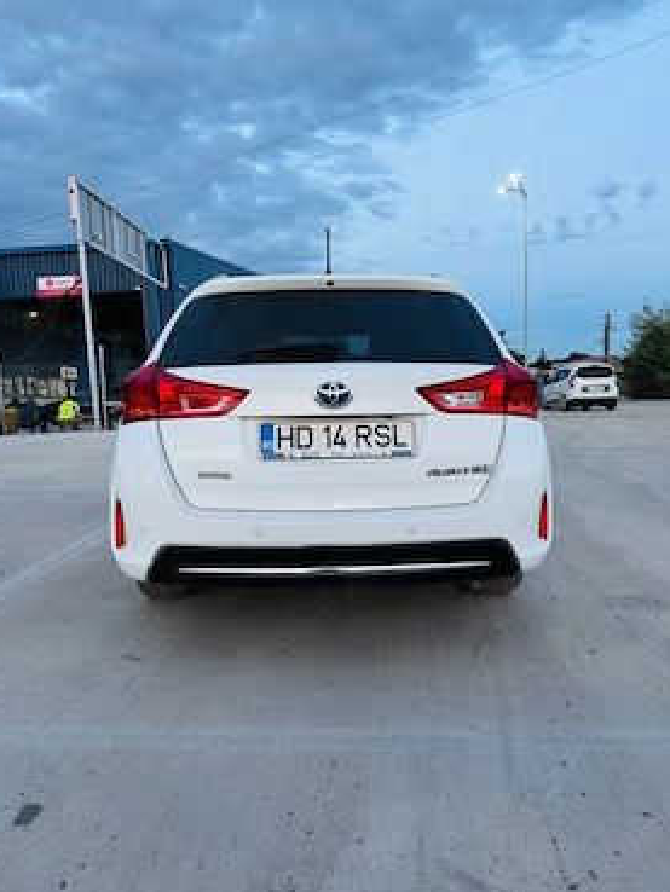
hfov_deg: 53.1
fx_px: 671
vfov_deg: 67.3
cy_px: 464
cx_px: 348
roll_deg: +3.5
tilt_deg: -5.1
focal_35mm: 26
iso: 125
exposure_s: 1/50
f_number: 1.78
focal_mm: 6.76
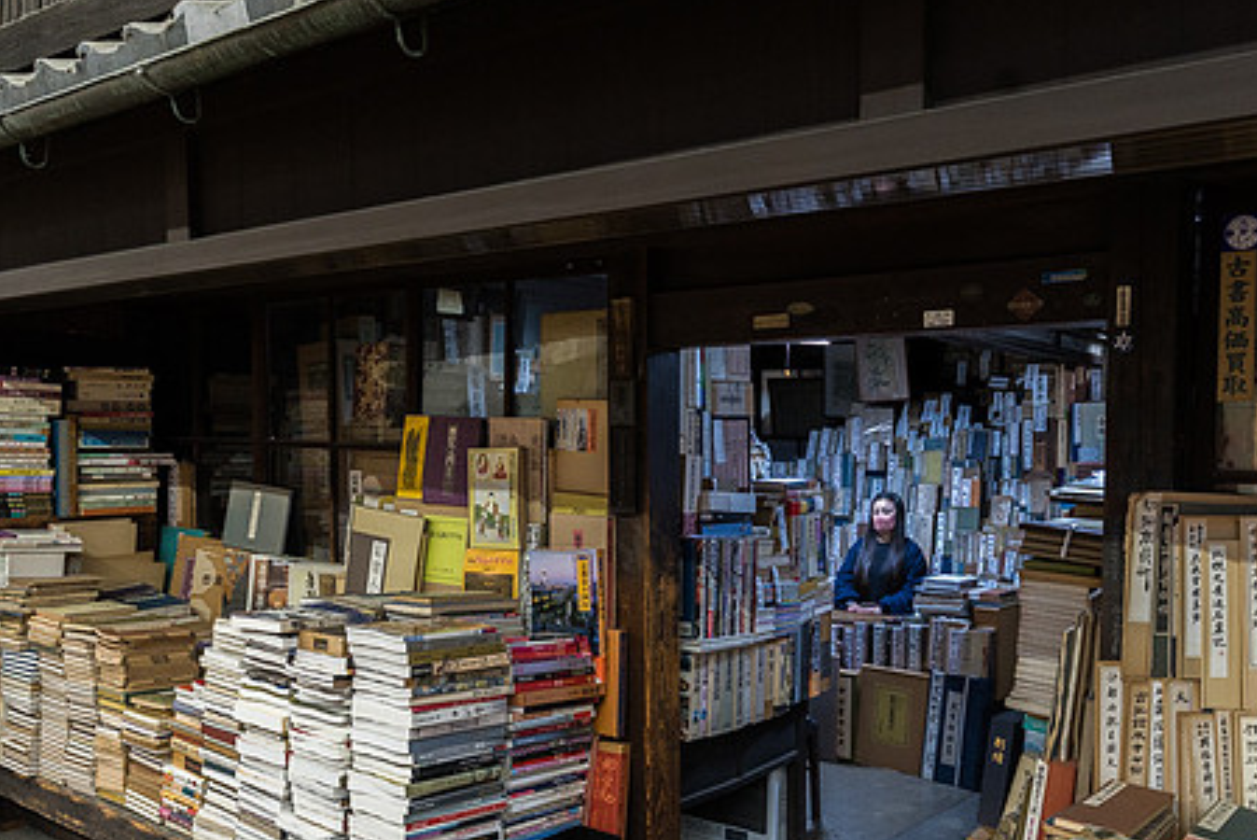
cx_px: 719
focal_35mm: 31
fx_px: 1083
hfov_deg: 60.0
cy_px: 480
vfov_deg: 42.3
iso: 3200
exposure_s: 1/50
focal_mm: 24
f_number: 5.6
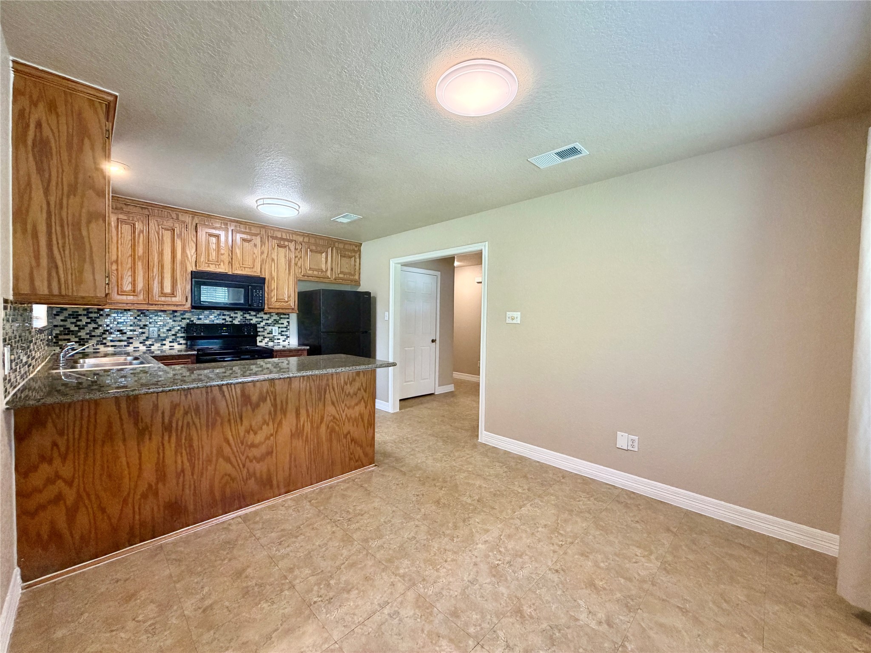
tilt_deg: -1.0
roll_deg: -0.4
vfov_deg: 85.7
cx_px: 436
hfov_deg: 102.1
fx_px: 352
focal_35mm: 14
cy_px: 326
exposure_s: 1/60
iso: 250
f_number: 2.2
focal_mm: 2.22
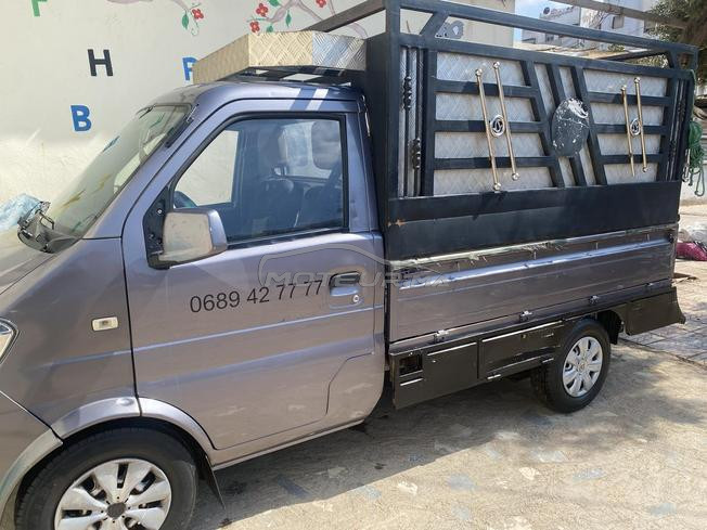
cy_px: 265
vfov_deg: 53.1
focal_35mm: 26
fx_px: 531
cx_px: 354
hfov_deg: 67.3
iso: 32
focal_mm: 4.25
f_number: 1.8
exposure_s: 1/1543
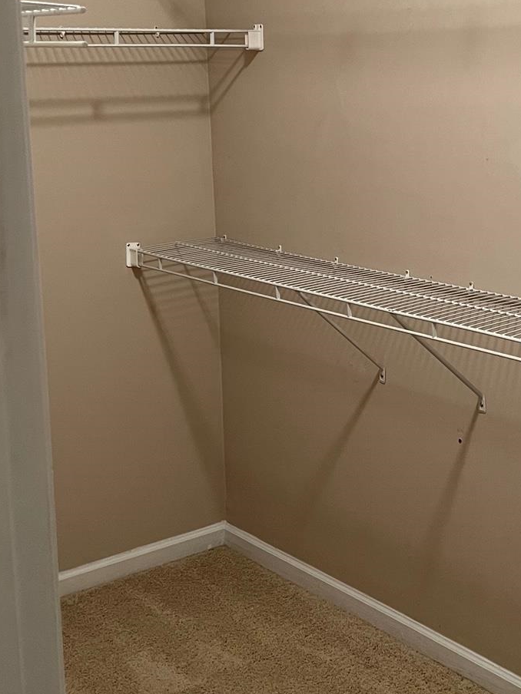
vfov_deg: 33.1
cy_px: 262
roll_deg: +1.7
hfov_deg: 25.0
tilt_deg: -10.3
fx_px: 1164
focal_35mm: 58
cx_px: 374
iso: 250
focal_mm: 5.7
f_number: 1.5
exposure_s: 1/60
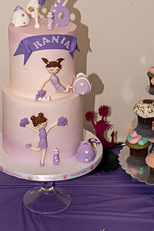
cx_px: 44
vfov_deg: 30.2
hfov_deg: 20.5
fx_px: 424
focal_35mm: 66
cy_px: 67
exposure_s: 1/160
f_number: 4.5
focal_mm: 43
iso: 320
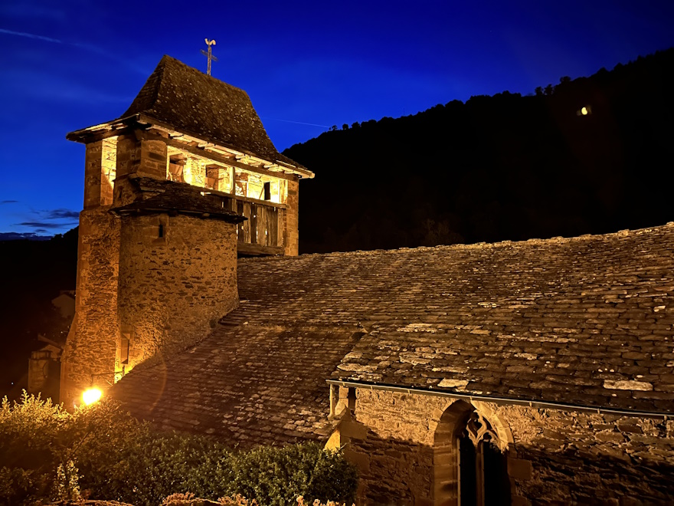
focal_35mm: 26
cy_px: 253
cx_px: 337
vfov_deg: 53.1
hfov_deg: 67.3
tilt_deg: +4.0
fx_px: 506
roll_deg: -0.4
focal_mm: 5.1
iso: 1250
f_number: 1.6
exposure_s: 1/5
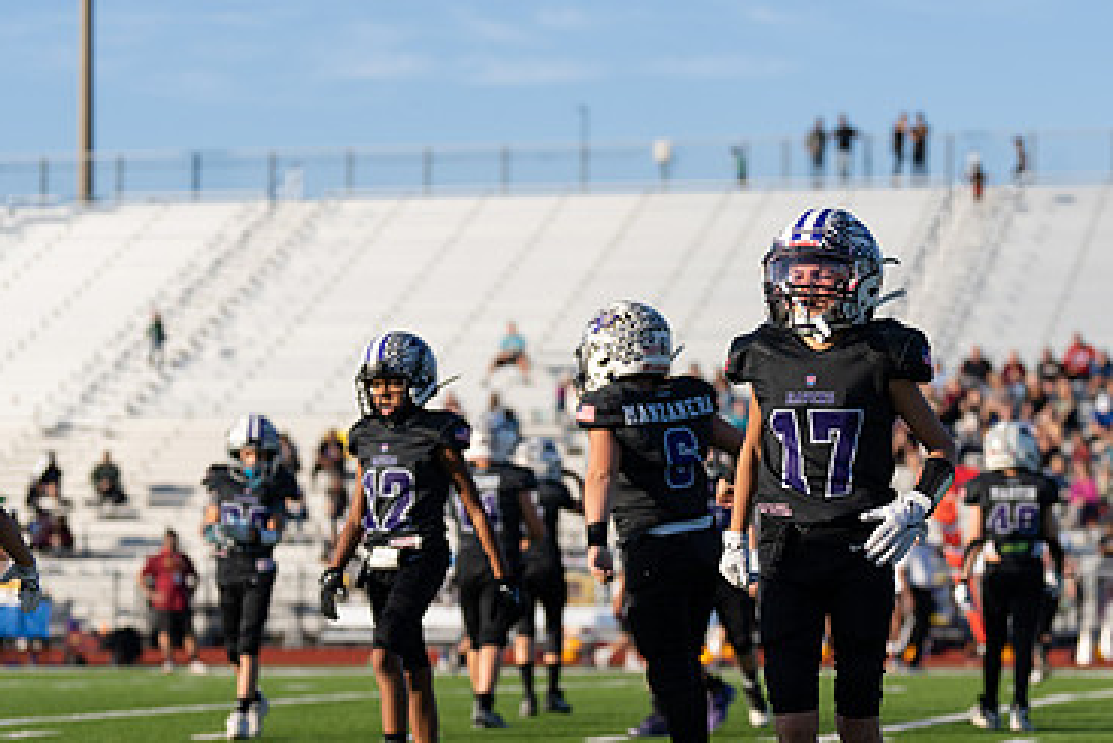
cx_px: 670
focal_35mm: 136
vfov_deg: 10.1
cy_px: 490
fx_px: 4206
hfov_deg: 15.1
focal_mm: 86
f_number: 2.8
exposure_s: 1/1600
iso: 100
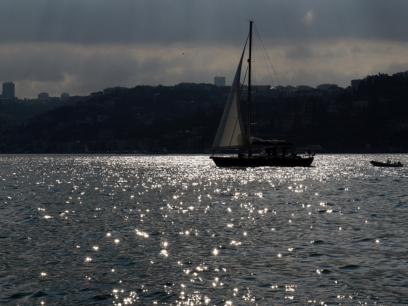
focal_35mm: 90
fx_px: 1061
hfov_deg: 21.8
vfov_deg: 16.4
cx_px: 204
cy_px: 153
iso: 100
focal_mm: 45
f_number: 14
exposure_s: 1/800
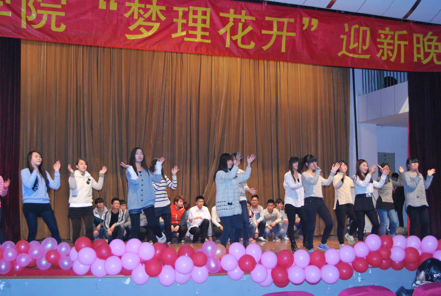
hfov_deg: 41.0
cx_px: 220
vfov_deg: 28.2
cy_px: 148
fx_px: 589
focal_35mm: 48
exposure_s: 1/60
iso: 1100
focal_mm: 32
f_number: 4.5
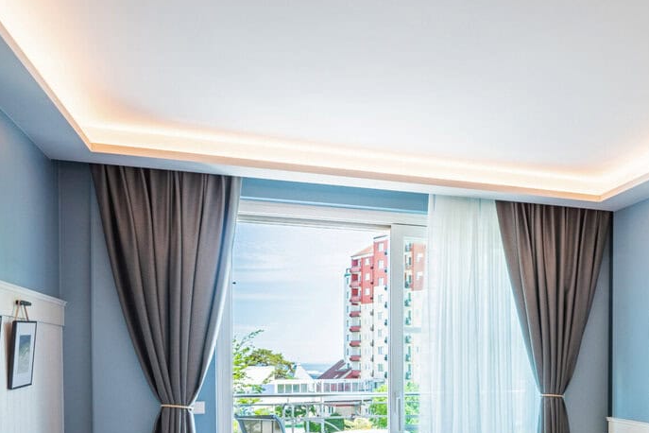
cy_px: 385
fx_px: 685
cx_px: 572
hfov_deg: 46.3
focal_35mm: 38
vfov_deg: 33.3
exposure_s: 1/40
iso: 100
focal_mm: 17
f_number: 11
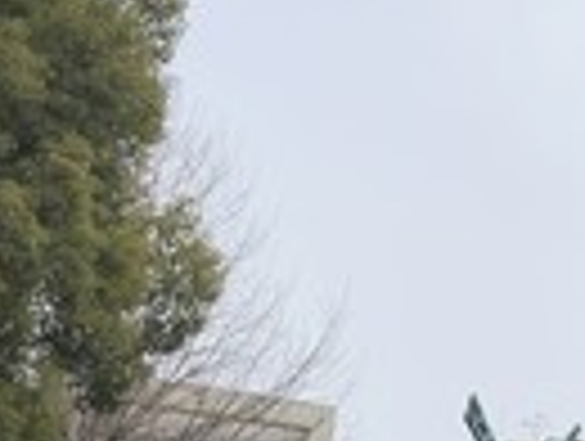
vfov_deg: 15.2
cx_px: 900
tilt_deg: +21.1
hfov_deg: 17.9
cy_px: 351
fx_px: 1642
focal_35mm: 97
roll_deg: -0.5
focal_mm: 3.99
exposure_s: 1/1143
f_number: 1.8
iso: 20
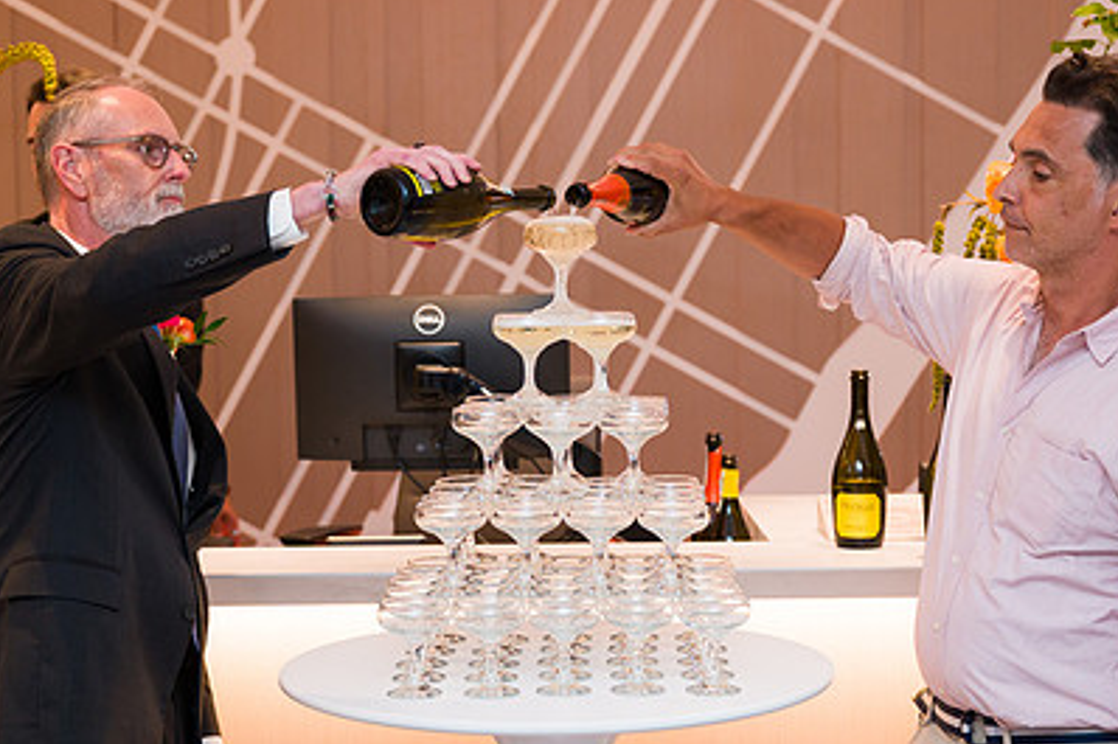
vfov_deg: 20.3
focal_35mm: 67
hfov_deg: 30.1
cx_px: 576
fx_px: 2080
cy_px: 396
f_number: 3.2
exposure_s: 1/160
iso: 800
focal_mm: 45
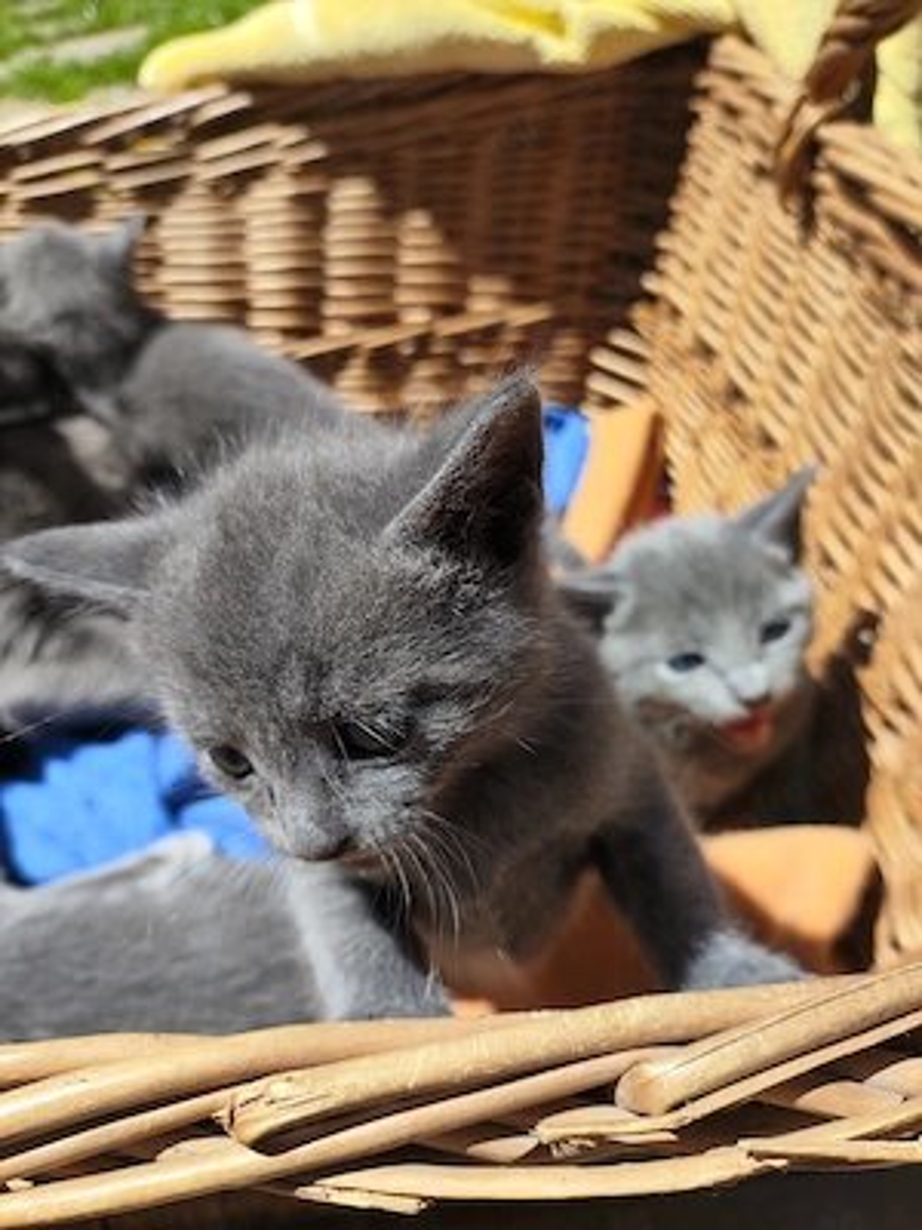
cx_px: 461
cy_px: 615
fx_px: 852
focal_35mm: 24
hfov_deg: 56.8
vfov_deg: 71.6
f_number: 1.8
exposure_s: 1/1600
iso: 50
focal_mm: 4.68
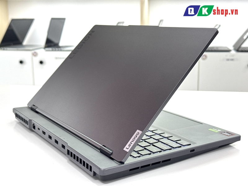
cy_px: 93
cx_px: 124
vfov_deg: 30.3
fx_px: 344
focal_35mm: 48
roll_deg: +1.4
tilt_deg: -11.9
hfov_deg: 39.7
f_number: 1.78
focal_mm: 6.76
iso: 80
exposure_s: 1/100
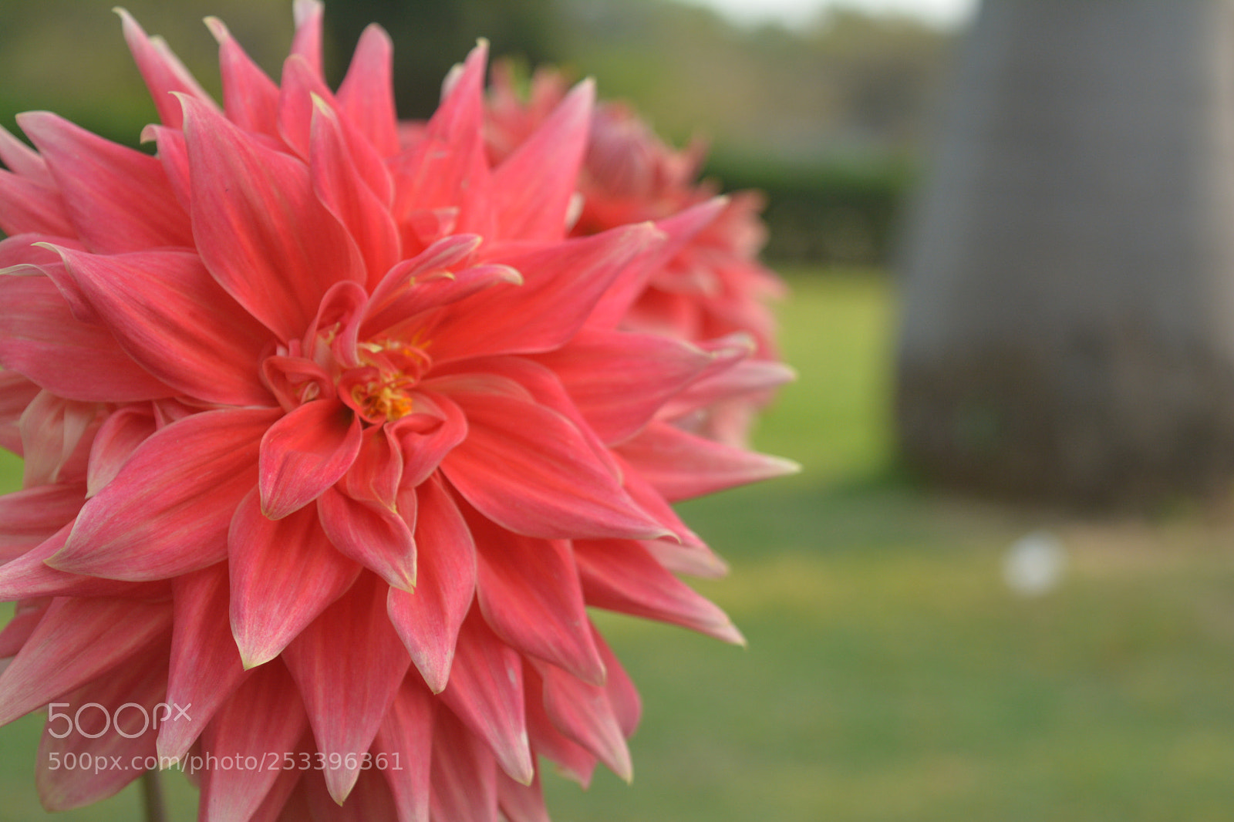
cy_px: 411
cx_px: 617
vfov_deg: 18.9
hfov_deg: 28.1
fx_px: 2467
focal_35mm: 72
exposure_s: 1/640
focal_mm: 48
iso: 400
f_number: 5.3
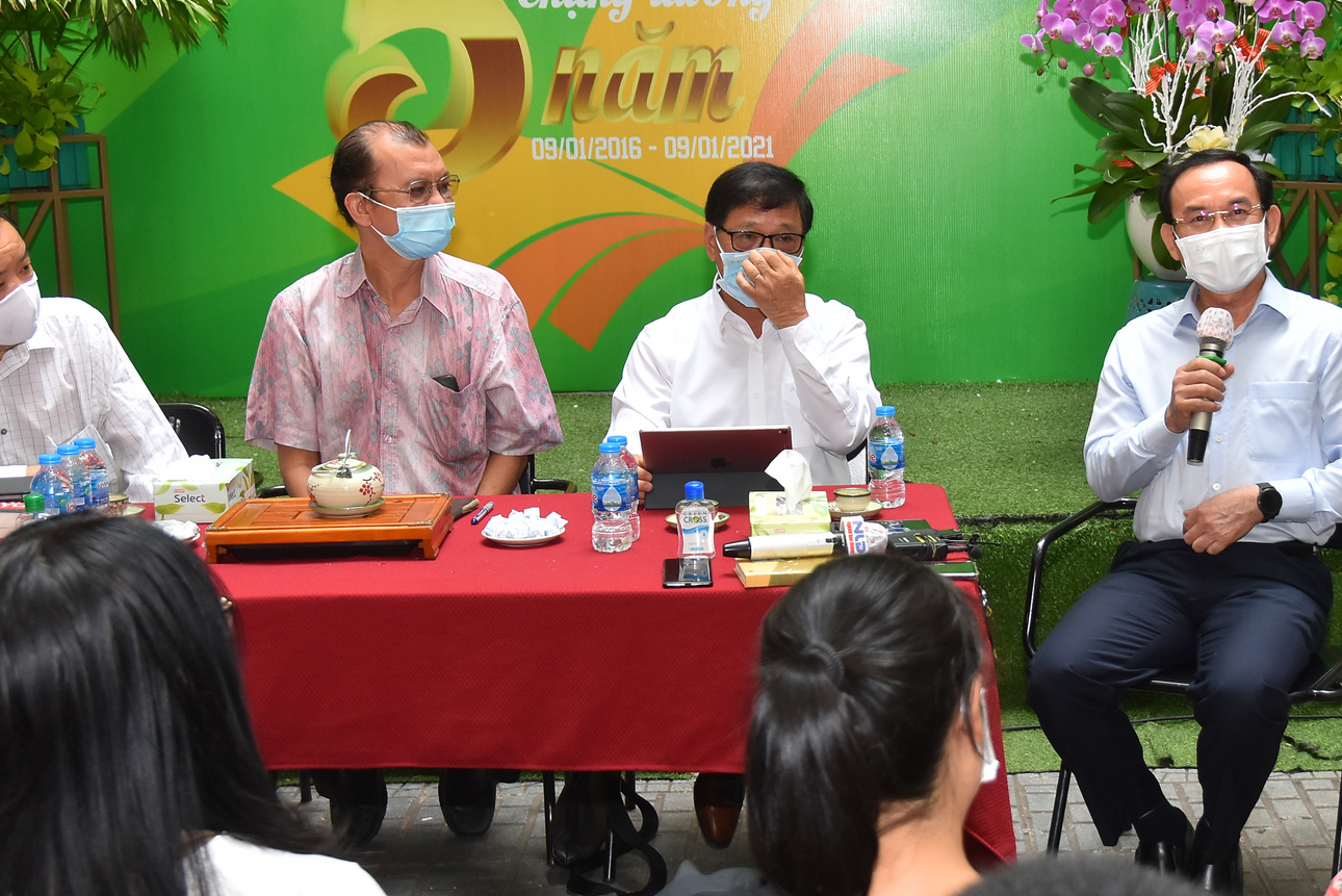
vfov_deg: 21.6
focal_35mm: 63
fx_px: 2341
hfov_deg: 31.7
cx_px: 912
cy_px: 542
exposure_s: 1/200
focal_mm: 27
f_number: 4
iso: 450
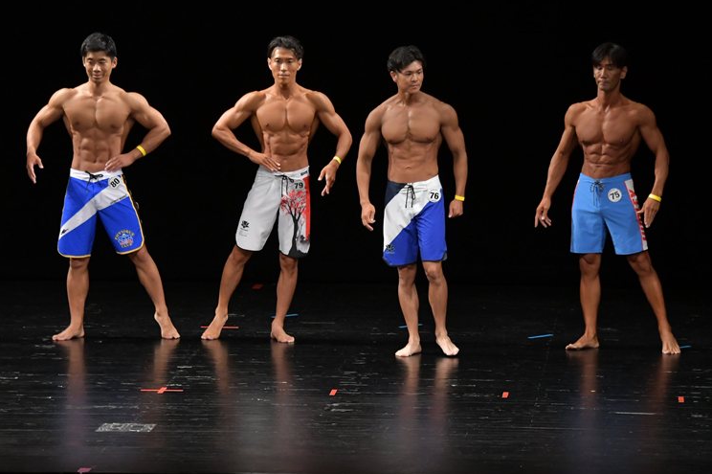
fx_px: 4467
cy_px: 243
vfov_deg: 6.1
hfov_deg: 9.1
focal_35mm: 226
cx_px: 354
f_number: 5.6
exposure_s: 1/400
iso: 3200
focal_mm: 145
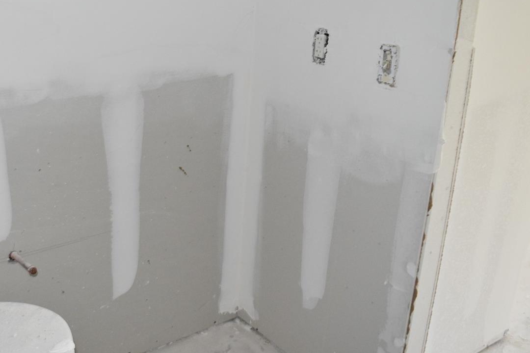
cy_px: 122
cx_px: 204
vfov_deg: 33.2
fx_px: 589
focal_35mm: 40
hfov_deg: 48.1
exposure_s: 1/60
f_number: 4
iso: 800
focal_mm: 18
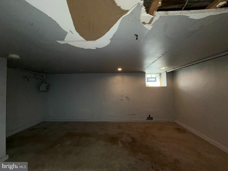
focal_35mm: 14
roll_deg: +0.7
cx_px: 114
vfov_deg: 85.7
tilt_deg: +1.6
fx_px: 92
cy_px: 86
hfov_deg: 102.1
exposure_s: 1/60
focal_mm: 2.22
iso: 160
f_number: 2.2
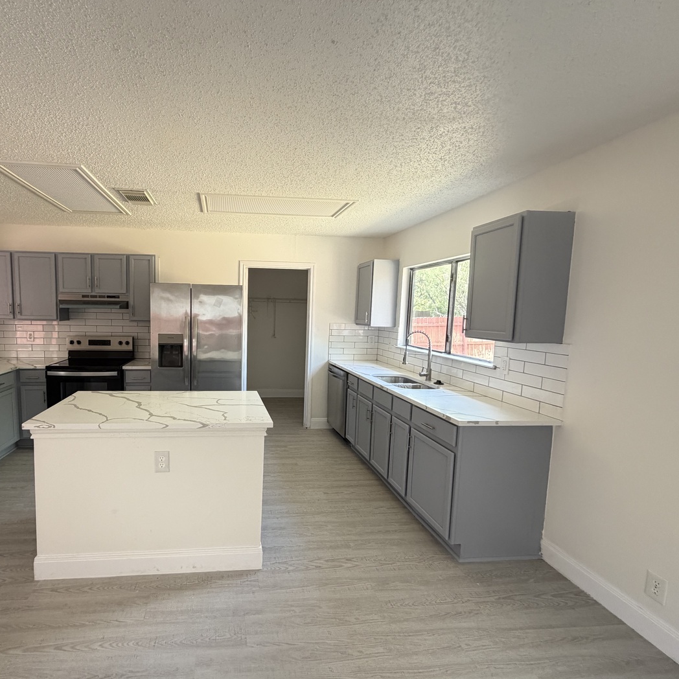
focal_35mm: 17
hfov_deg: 82.4
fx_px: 377
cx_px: 254
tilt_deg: -5.6
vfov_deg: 84.0
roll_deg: -0.4
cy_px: 347
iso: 250
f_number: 2.2
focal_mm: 2.22
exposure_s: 1/121
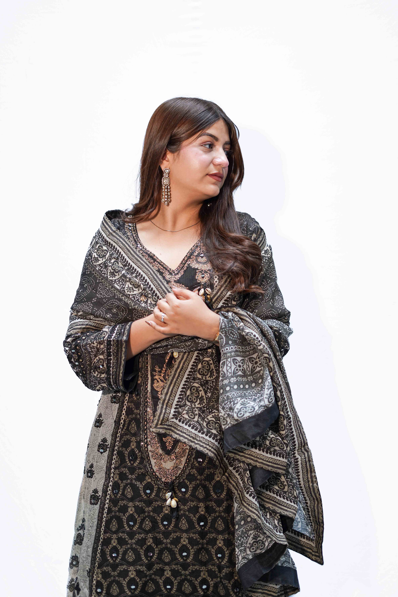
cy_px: 298
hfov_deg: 27.0
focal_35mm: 50
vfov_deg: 39.6
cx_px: 199
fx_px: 829
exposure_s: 1/90
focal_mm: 50
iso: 125
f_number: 2.4
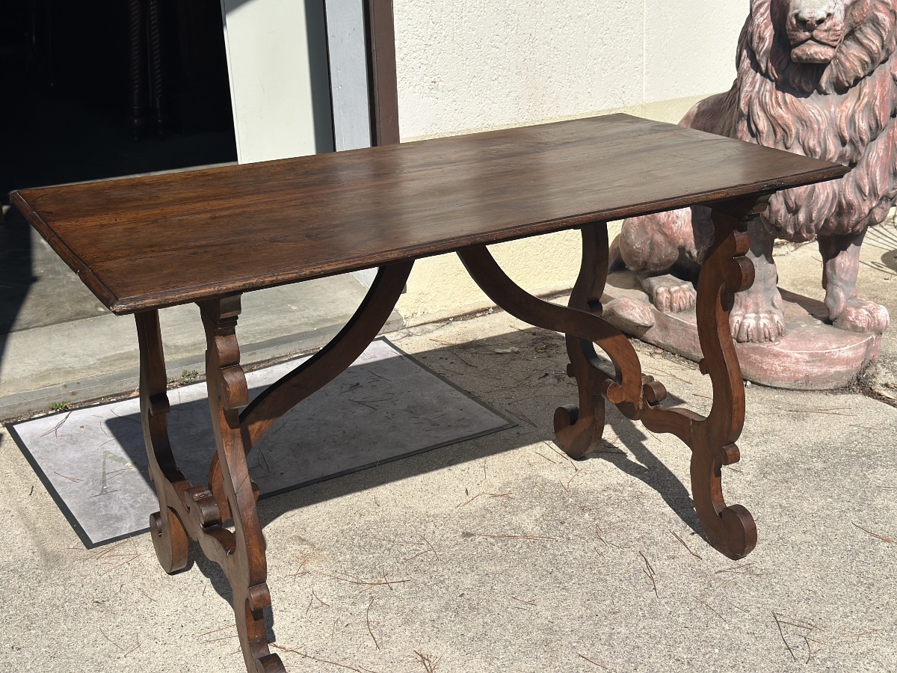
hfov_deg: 39.7
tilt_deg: -20.1
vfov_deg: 30.3
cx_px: 448
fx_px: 1244
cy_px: 336
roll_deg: +2.1
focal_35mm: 48
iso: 100
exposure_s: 1/9804
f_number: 1.78
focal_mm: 6.86
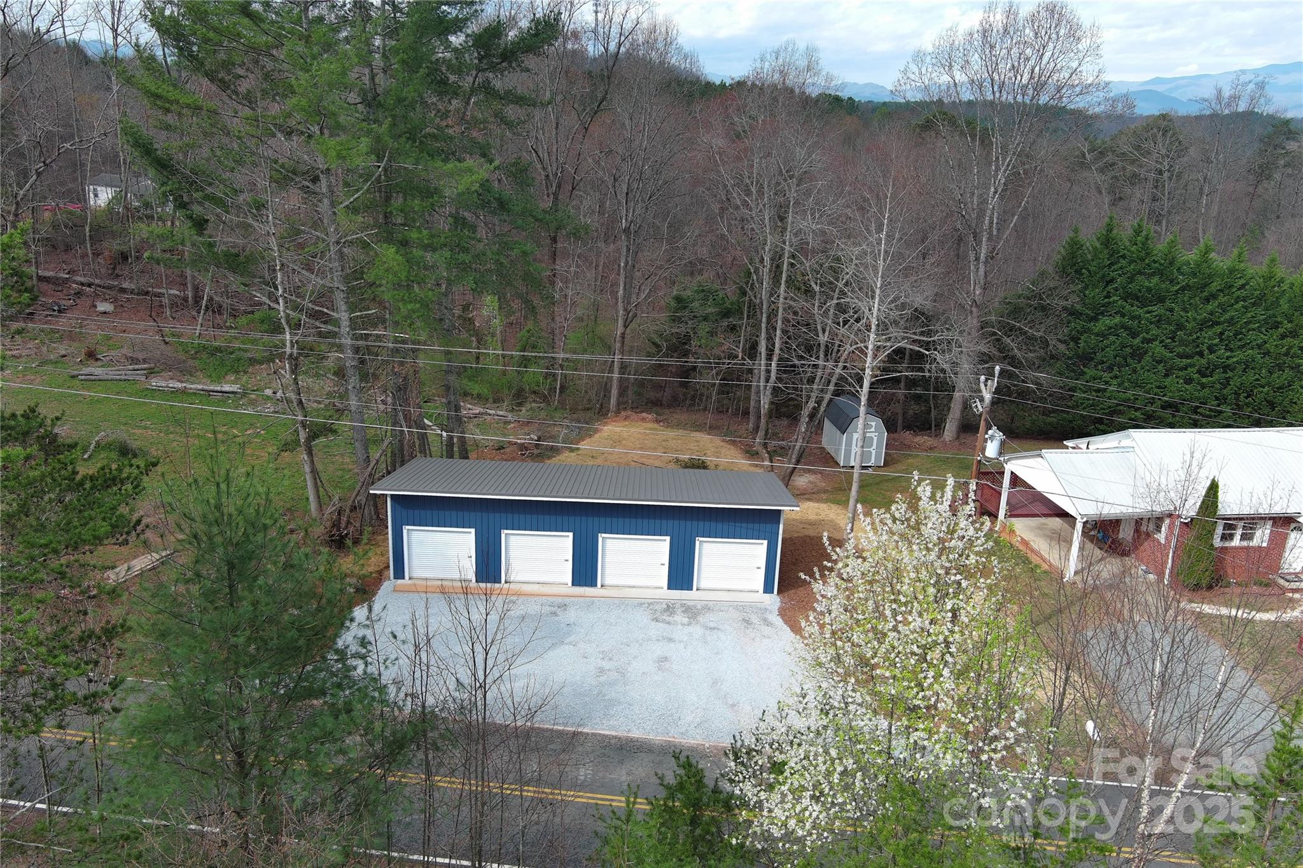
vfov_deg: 45.0
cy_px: 434
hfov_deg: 63.7
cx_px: 652
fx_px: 1049
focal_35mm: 29
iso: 100
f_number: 2.8
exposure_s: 1/737
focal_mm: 10.57
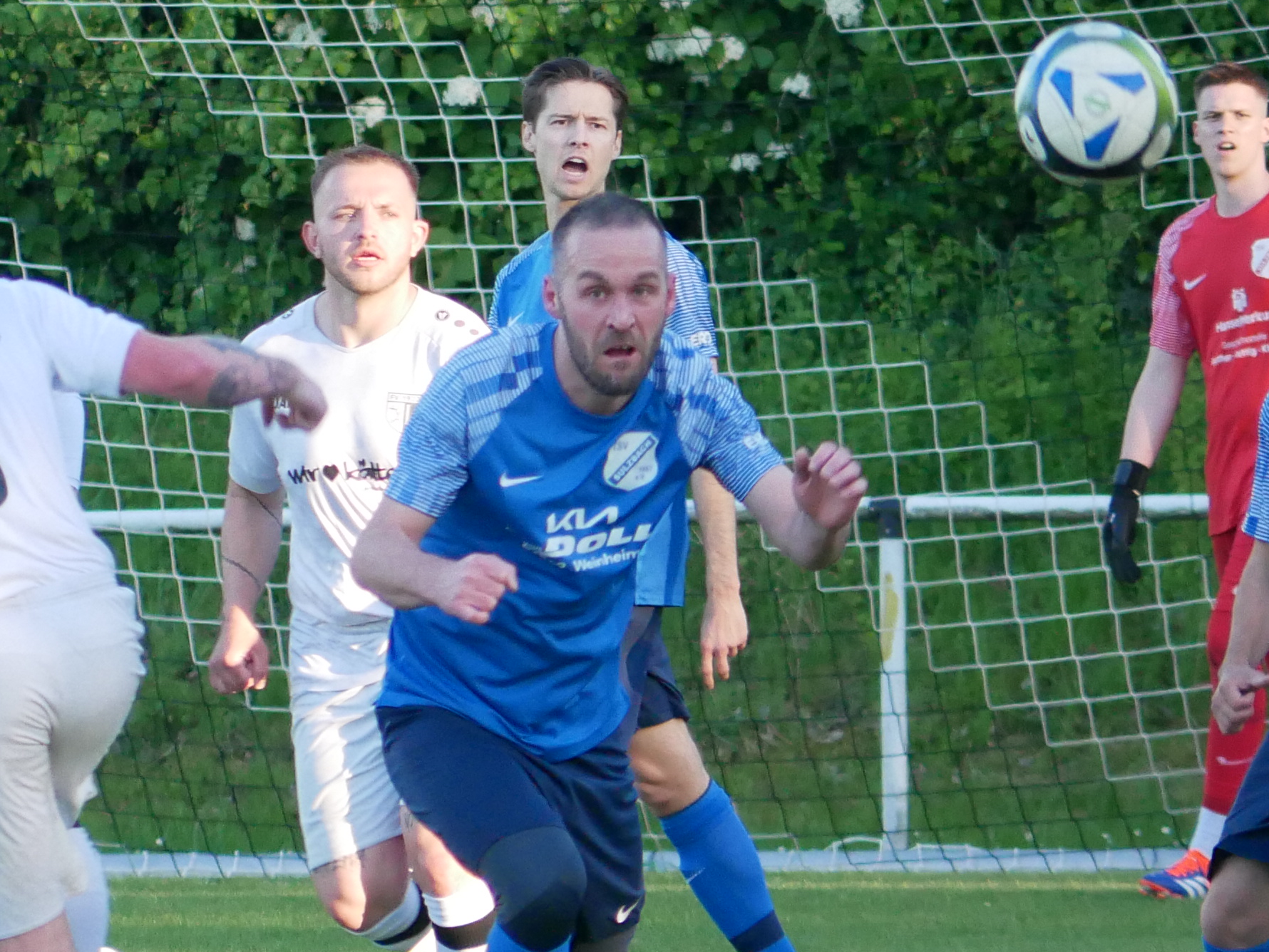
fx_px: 37843
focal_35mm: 1032
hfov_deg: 1.9
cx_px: 199
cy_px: 217
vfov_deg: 1.4
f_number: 5.6
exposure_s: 1/500
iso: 1250
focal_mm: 200
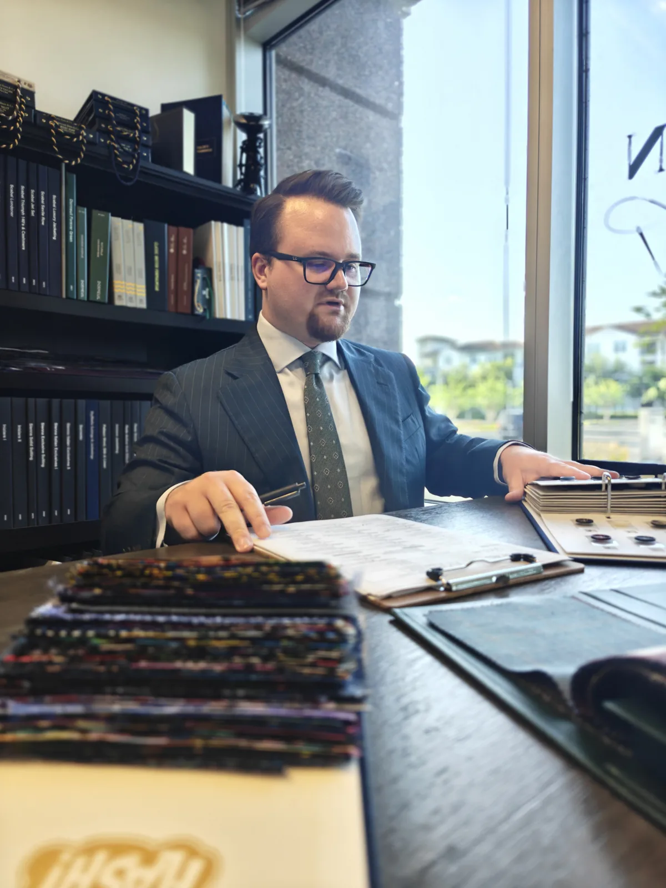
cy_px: 444
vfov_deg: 73.9
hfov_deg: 58.9
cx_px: 333
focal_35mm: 23
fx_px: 590
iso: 250
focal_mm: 6.06
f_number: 3.5
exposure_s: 1/212
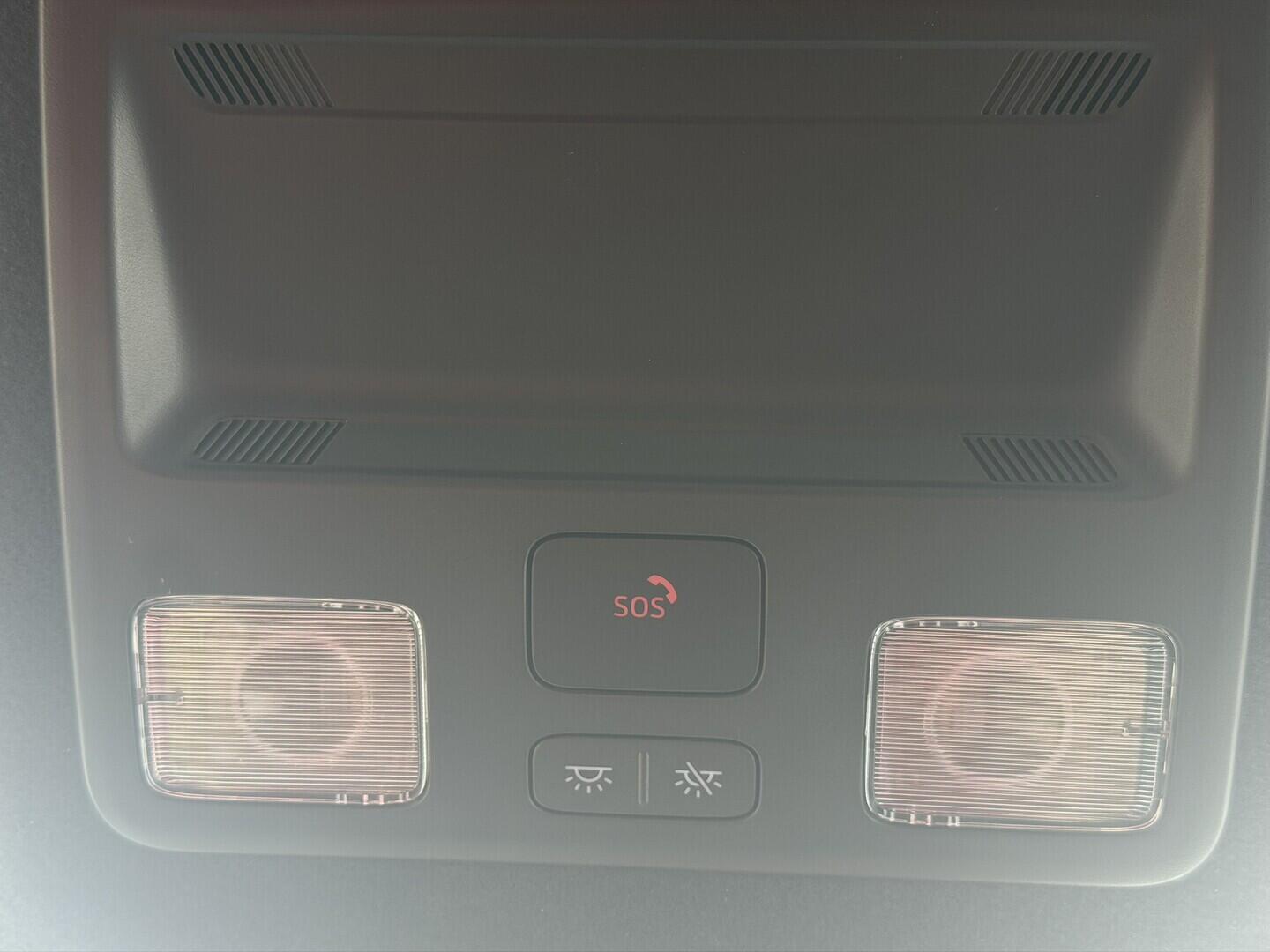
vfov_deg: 30.3
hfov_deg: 39.7
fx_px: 1761
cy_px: 476
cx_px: 635
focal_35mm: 48
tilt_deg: +66.8
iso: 100
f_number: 1.78
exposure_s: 1/117
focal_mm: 6.76
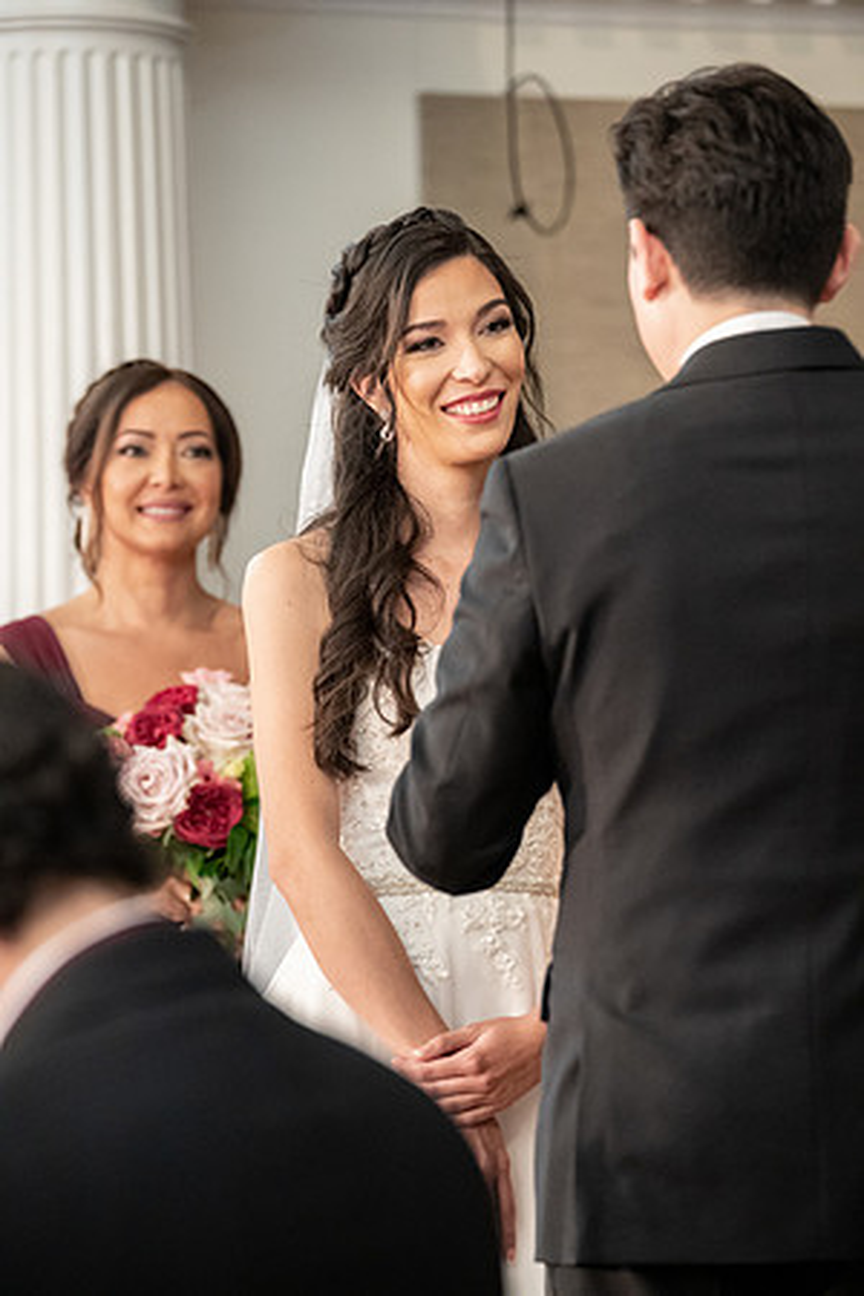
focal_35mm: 152
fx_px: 5472
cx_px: 432
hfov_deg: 9.0
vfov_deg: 13.5
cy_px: 648
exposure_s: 1/125
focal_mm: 152
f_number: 4
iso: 8000
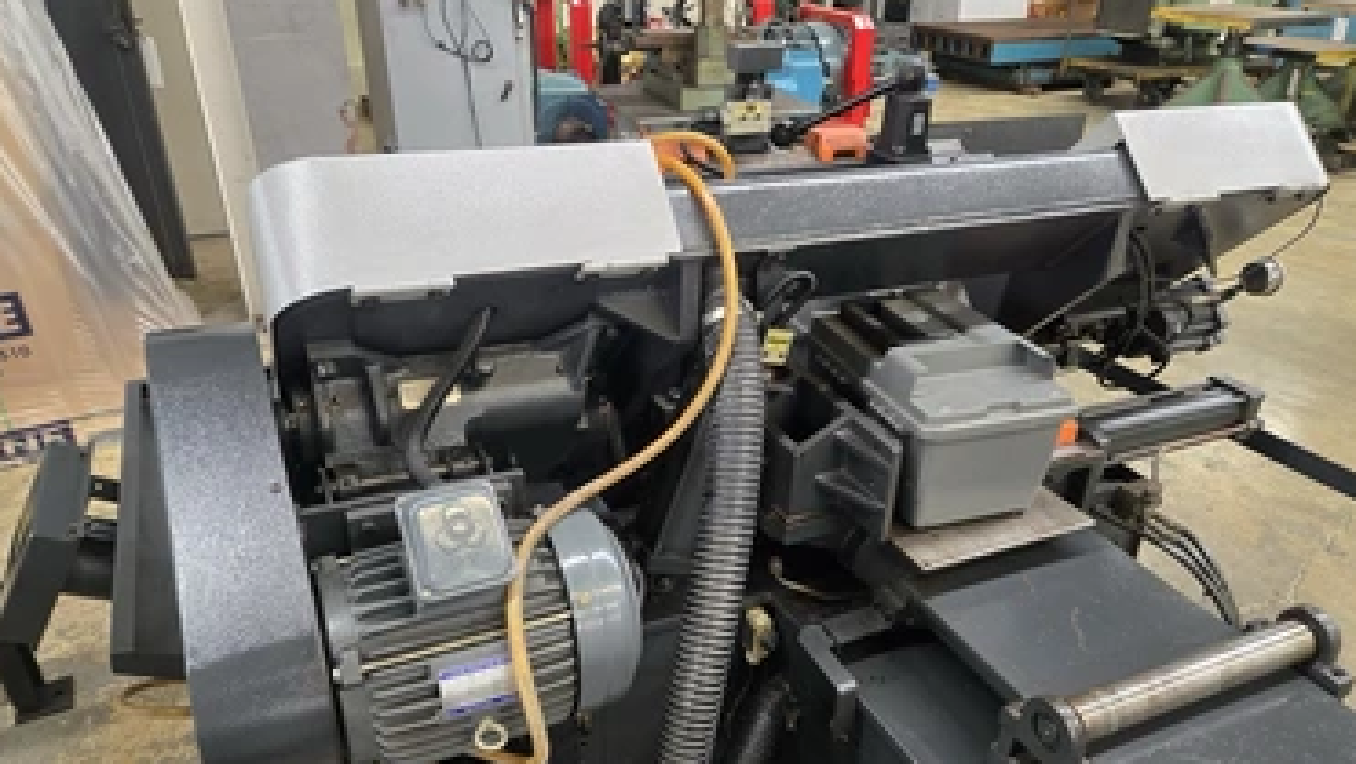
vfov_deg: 42.8
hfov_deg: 69.8
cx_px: 709
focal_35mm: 27
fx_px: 971
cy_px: 453
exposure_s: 1/120
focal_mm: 5.4
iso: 400
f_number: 1.8
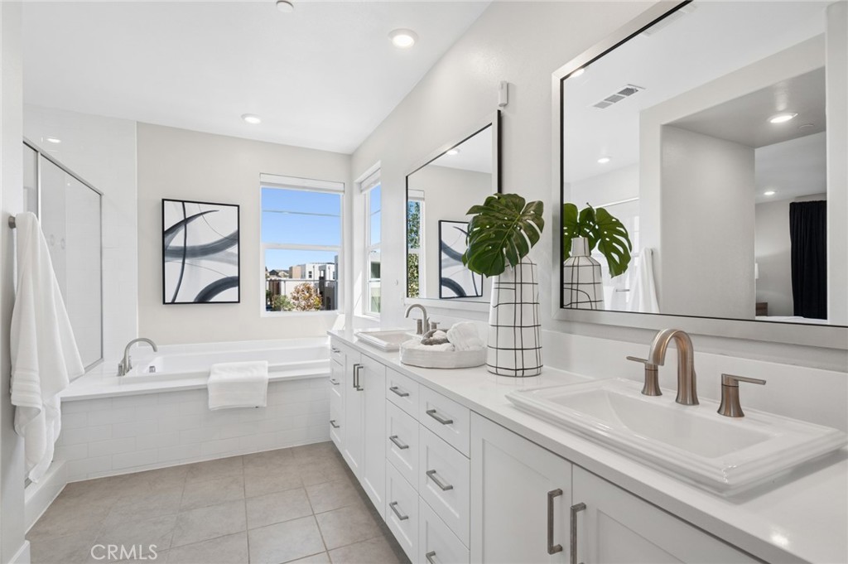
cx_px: 424
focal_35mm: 16
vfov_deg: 73.7
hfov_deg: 96.8
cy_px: 282
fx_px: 377
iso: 200
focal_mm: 16
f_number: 9
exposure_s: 1/8
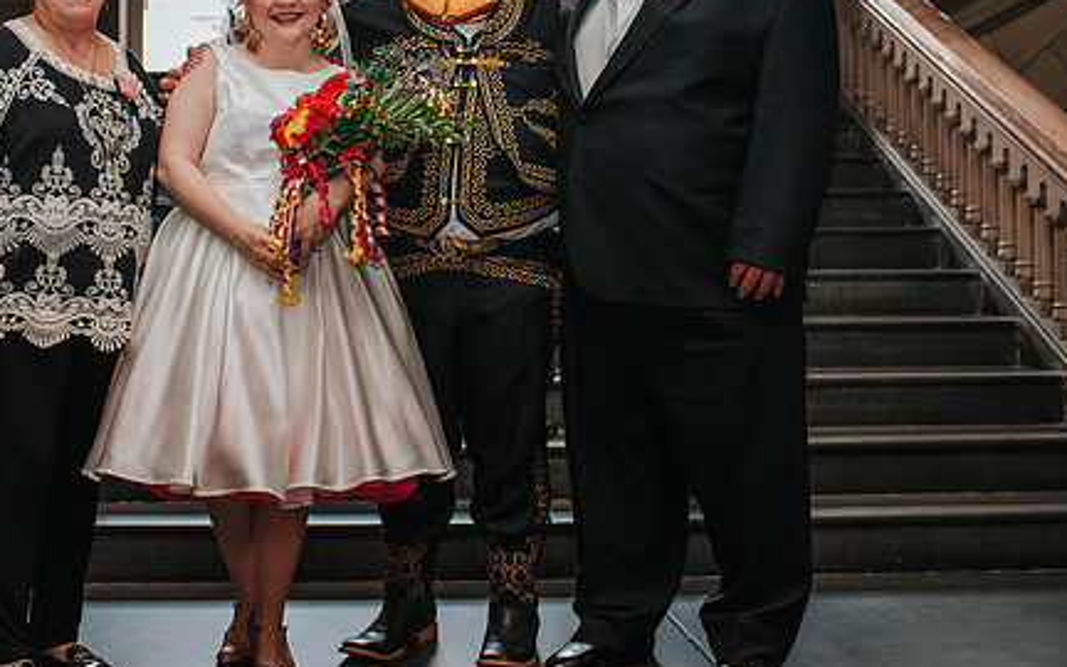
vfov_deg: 25.7
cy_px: 244
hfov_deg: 39.9
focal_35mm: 50
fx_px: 1454
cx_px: 363
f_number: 3.2
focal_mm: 35
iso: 1000
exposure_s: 1/200
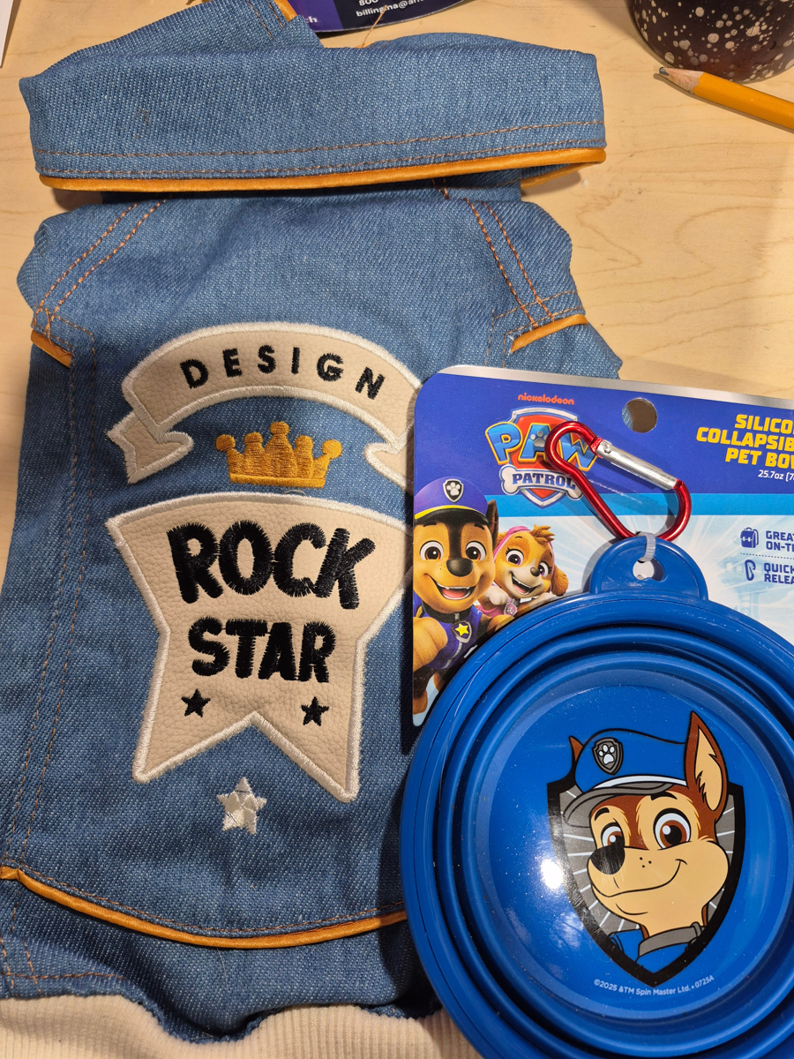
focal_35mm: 23
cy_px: 530
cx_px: 397
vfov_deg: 73.9
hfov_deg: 58.9
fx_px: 703
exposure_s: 1/120
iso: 125
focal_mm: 5.4
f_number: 1.8
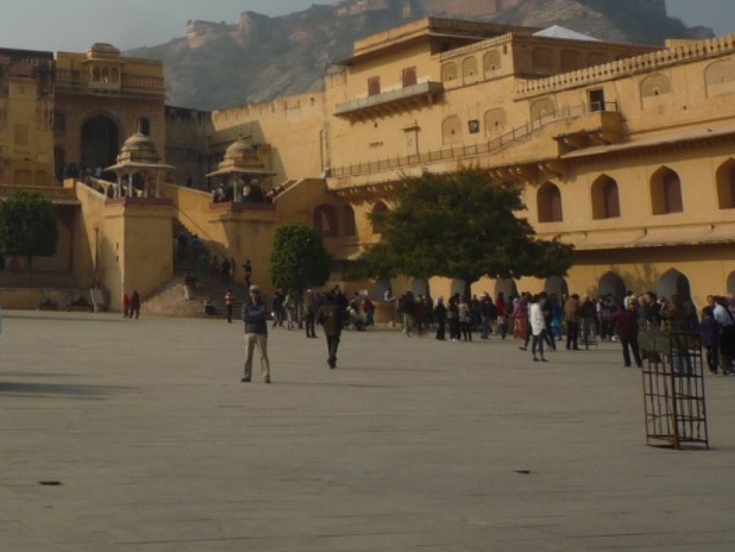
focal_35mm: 57
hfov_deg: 31.6
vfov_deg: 24.3
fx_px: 1211
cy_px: -24
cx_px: 28
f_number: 5.6
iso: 100
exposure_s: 1/800
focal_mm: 4.4
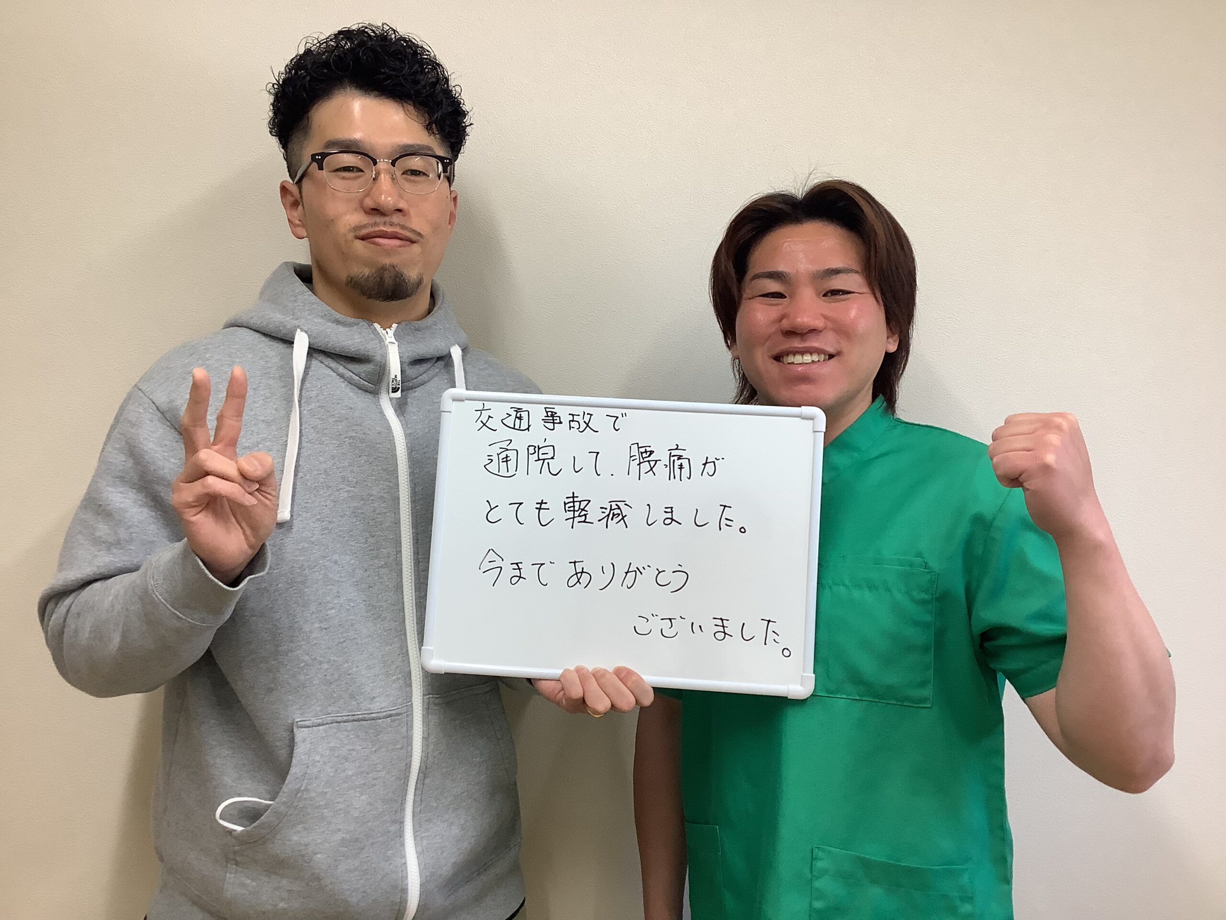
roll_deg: +0.8
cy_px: 460
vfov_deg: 45.4
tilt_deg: -3.2
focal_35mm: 31
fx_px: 1098
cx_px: 613
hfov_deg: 58.4
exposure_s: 1/100
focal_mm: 3.3
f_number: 2.4
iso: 100
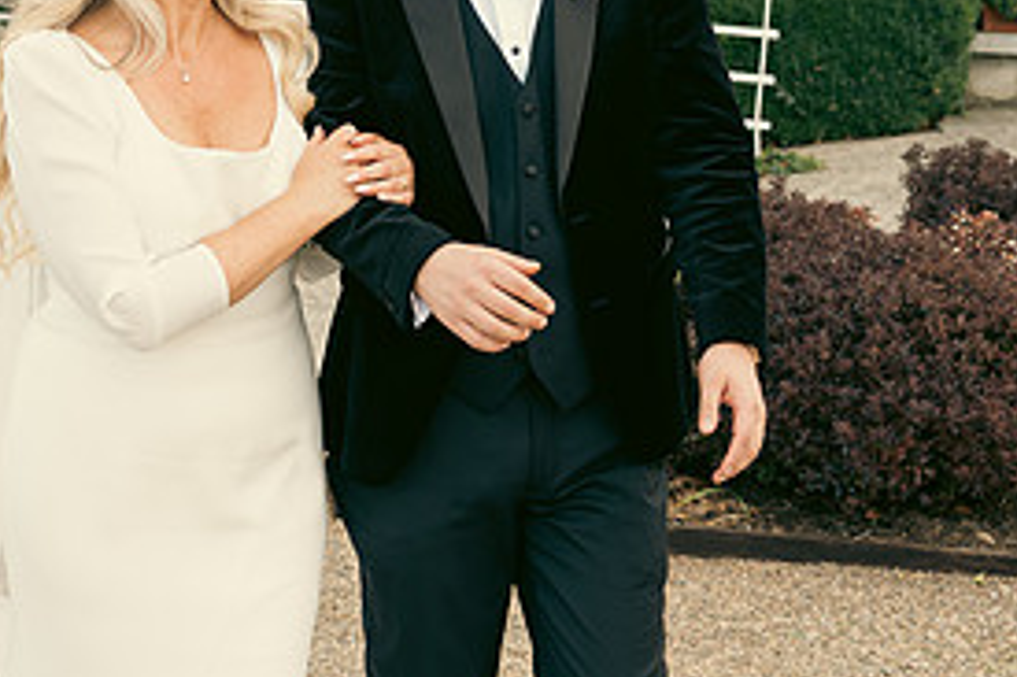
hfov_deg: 26.7
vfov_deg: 17.7
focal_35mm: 76
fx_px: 2146
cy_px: 117
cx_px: 473
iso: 125
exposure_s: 1/400
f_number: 3.2
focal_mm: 24
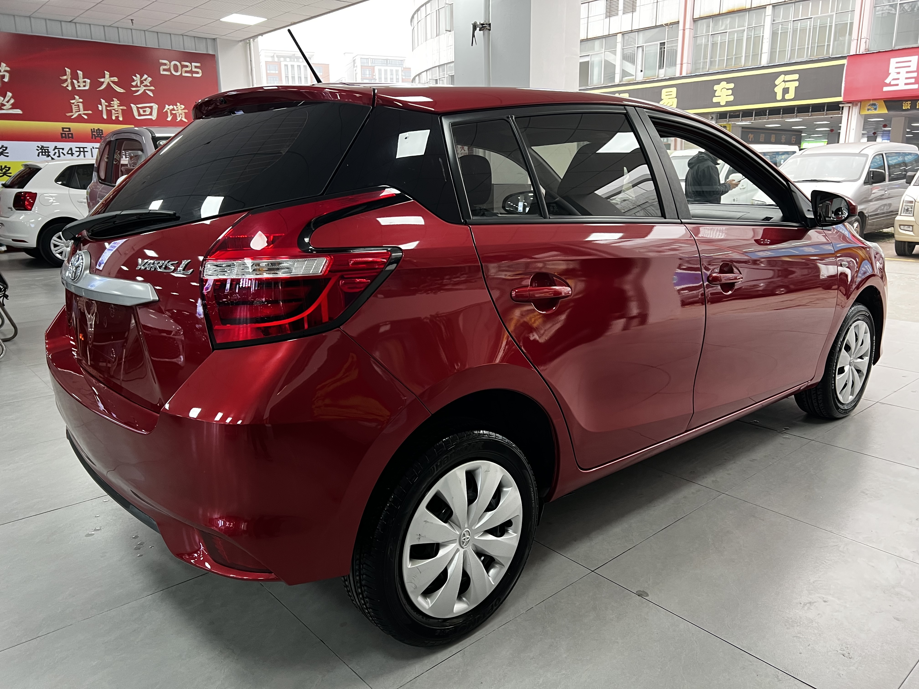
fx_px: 690
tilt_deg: -13.5
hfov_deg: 67.3
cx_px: 460
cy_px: 344
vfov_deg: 53.1
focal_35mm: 26
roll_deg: +1.0
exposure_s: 1/50
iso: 125
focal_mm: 5.7
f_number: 1.5
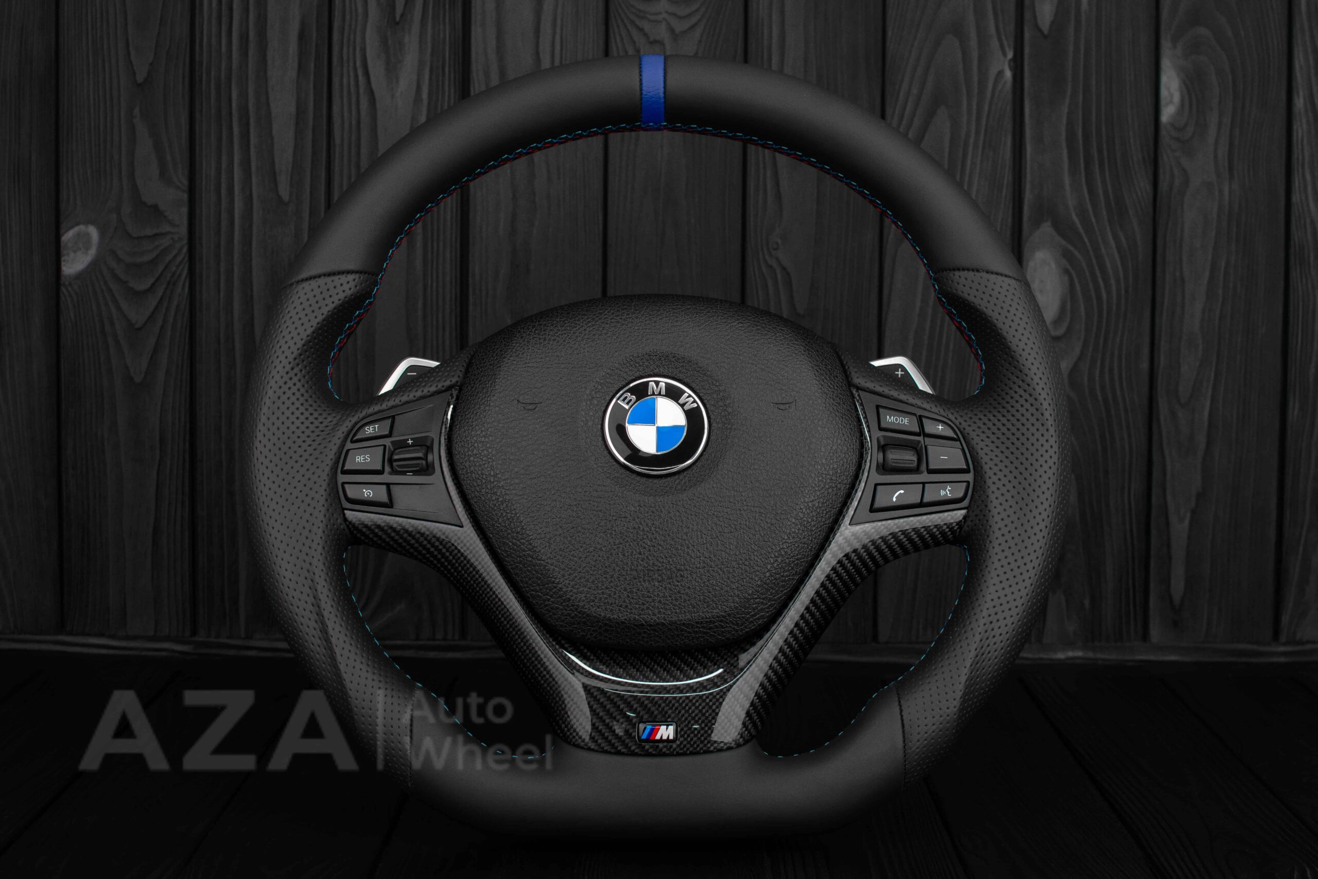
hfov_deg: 37.8
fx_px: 1922
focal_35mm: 52
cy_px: 440
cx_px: 659
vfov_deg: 25.8
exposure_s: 1/125
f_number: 6.3
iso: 500
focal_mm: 35
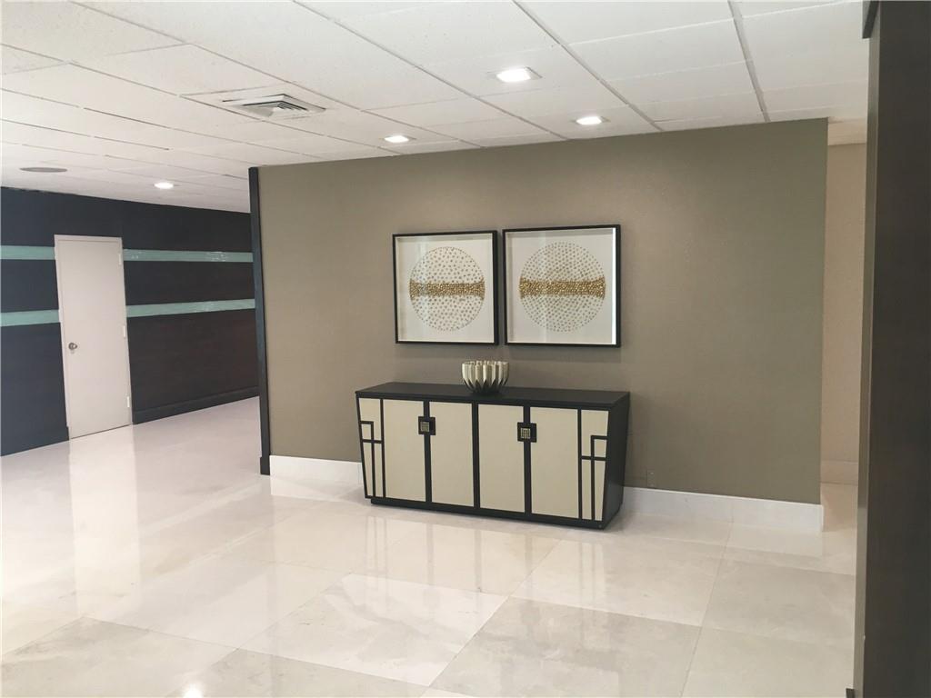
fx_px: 780
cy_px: 349
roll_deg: +1.5
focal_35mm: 29
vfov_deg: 48.2
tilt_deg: -5.9
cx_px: 466
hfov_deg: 61.7
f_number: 2.2
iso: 80
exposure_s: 1/30
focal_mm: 4.15
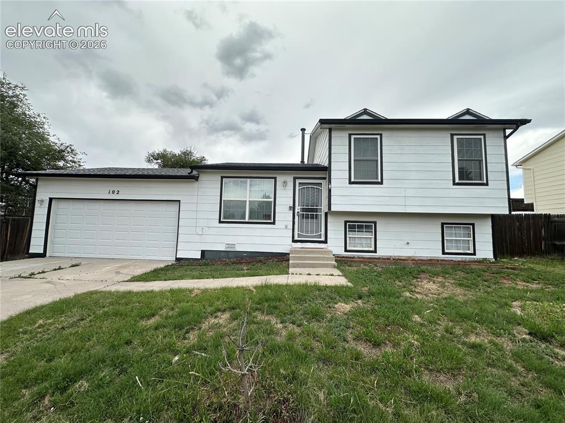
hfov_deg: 102.1
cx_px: 282
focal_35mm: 14
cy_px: 212
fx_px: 228
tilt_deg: +5.2
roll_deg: -1.7
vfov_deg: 85.6
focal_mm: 2.22
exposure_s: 1/1147
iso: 50
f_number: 2.2
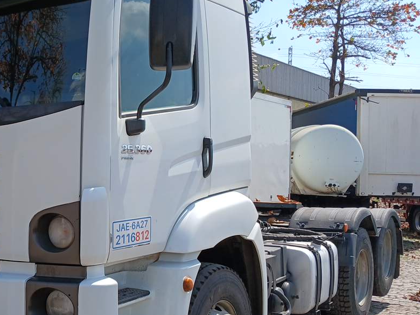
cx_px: 45
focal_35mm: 48
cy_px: 183
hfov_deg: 37.2
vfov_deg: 30.2
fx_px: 582
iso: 20
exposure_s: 1/503
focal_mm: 3.98
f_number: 1.8
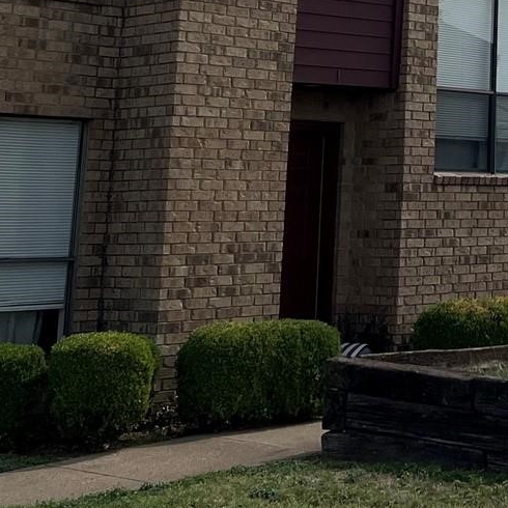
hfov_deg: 17.0
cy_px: -160
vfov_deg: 17.0
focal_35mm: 96
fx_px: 1594
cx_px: 660
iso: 50
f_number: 1.5
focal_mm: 5.7
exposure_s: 1/12658
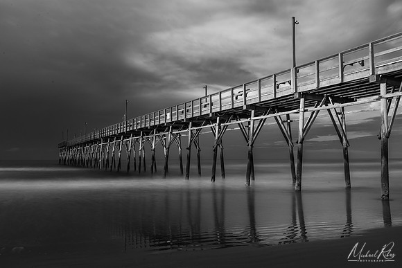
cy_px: 134
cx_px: 201
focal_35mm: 31
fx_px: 346
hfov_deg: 60.3
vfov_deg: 42.3
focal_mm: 31
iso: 64
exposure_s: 30
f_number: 13
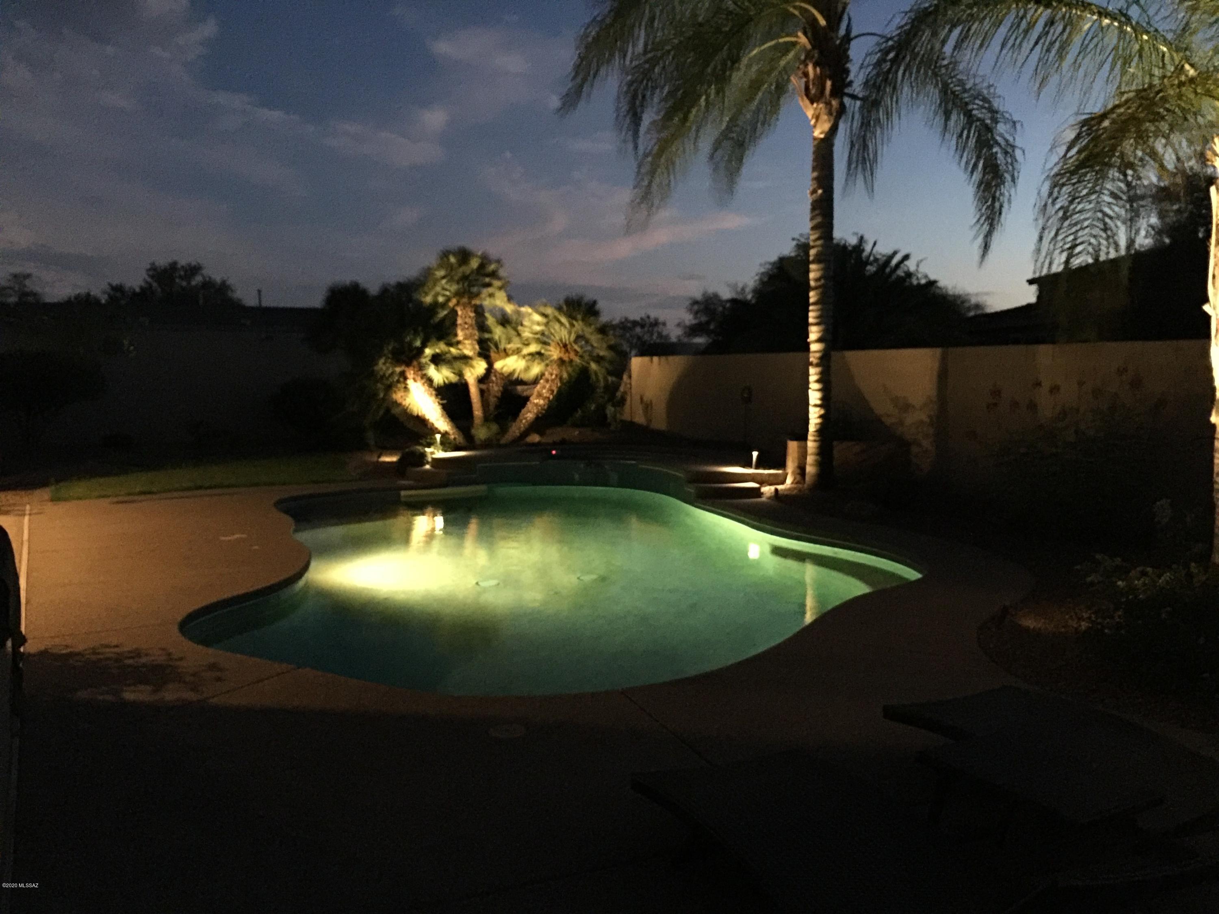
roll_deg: -1.3
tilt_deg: -4.4
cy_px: 457
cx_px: 610
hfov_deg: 61.7
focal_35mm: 29
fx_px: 1021
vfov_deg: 48.2
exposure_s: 1/4
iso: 500
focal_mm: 4.15
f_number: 2.2
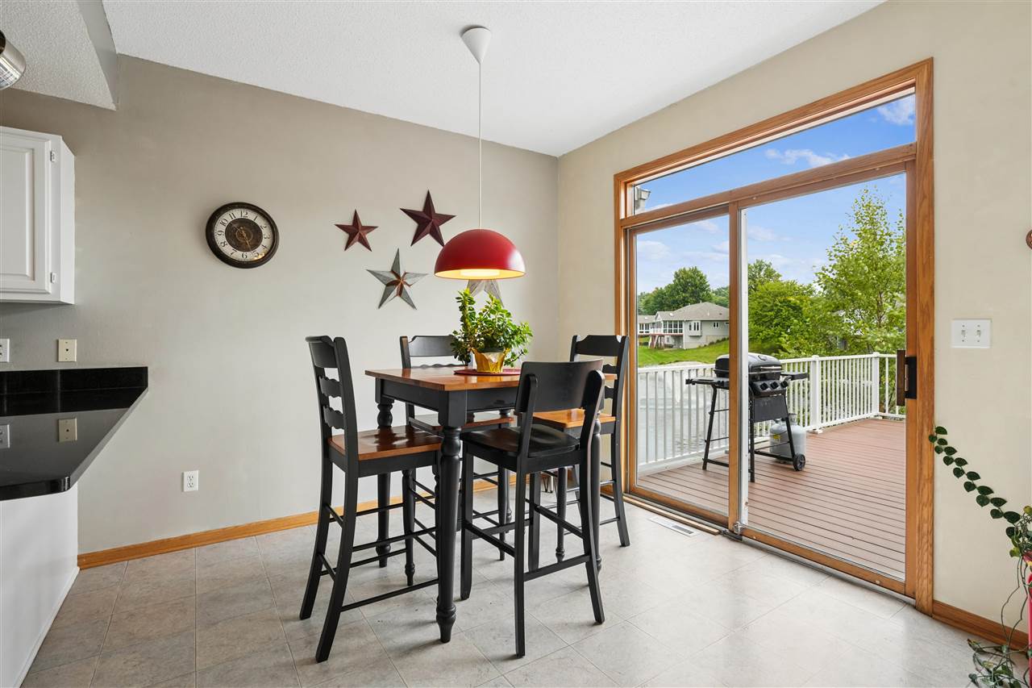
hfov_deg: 96.7
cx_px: 516
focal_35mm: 16
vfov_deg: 73.7
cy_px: 344
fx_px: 459
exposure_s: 1/100
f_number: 9
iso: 640
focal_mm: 16
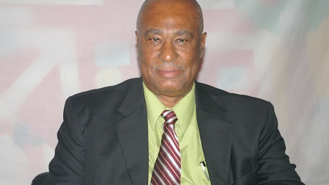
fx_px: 689
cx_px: 164
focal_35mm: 79
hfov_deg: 26.9
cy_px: 80
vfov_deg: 15.3
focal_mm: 50
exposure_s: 1/60
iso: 400
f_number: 5.6
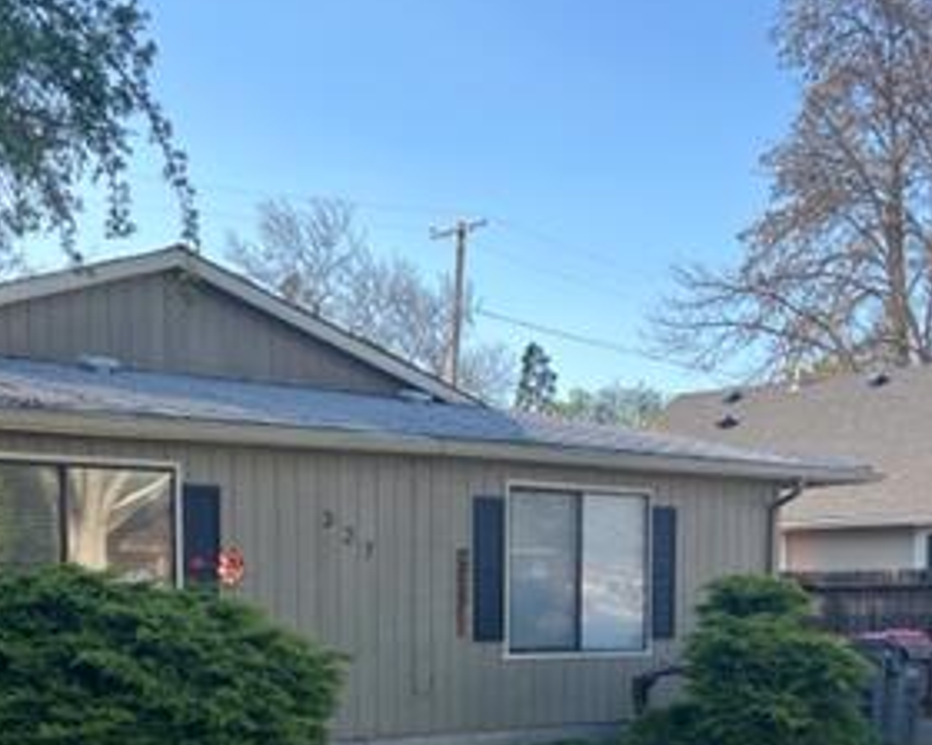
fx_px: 1600
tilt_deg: -5.0
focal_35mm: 58
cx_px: 403
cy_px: 722
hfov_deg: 32.4
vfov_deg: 25.1
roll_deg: +0.0
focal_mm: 5.7
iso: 50
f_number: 1.5
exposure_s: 1/687
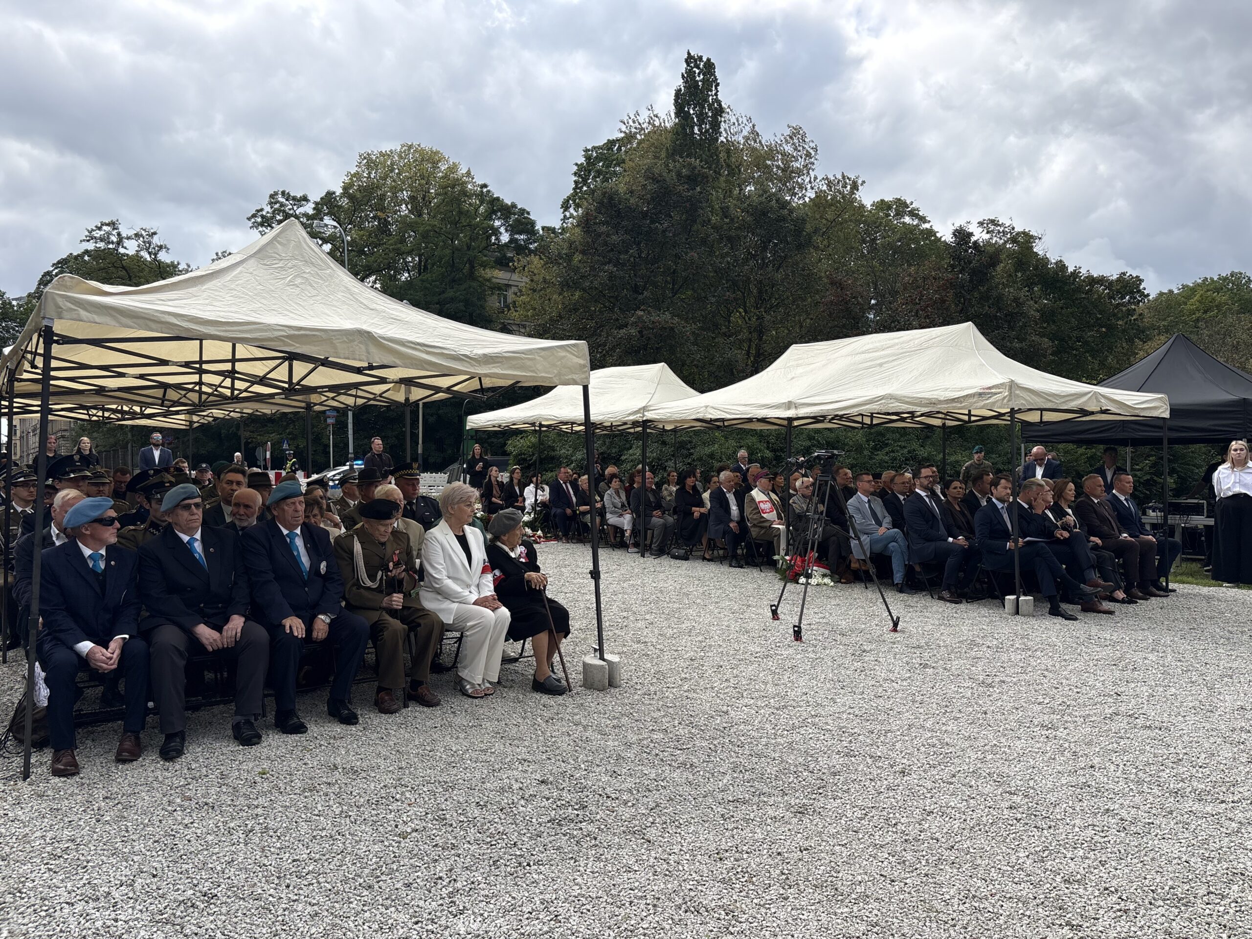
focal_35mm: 26
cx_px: 626
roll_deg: +1.4
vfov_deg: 53.1
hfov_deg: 67.3
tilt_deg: -0.2
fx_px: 940
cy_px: 470
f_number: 1.6
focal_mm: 5.96
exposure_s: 1/2208
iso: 64
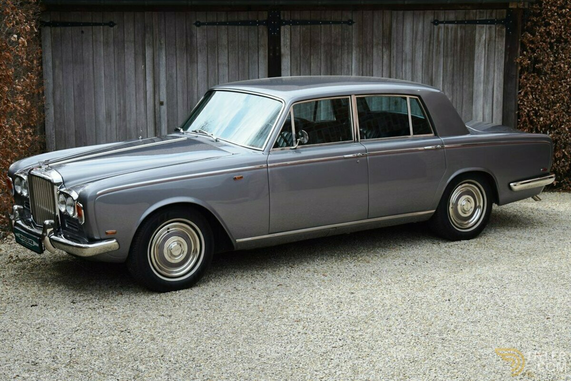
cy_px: 190
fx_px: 761
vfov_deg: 28.1
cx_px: 286
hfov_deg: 41.1
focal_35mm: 48
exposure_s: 1/160
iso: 100
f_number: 6.3
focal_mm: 32
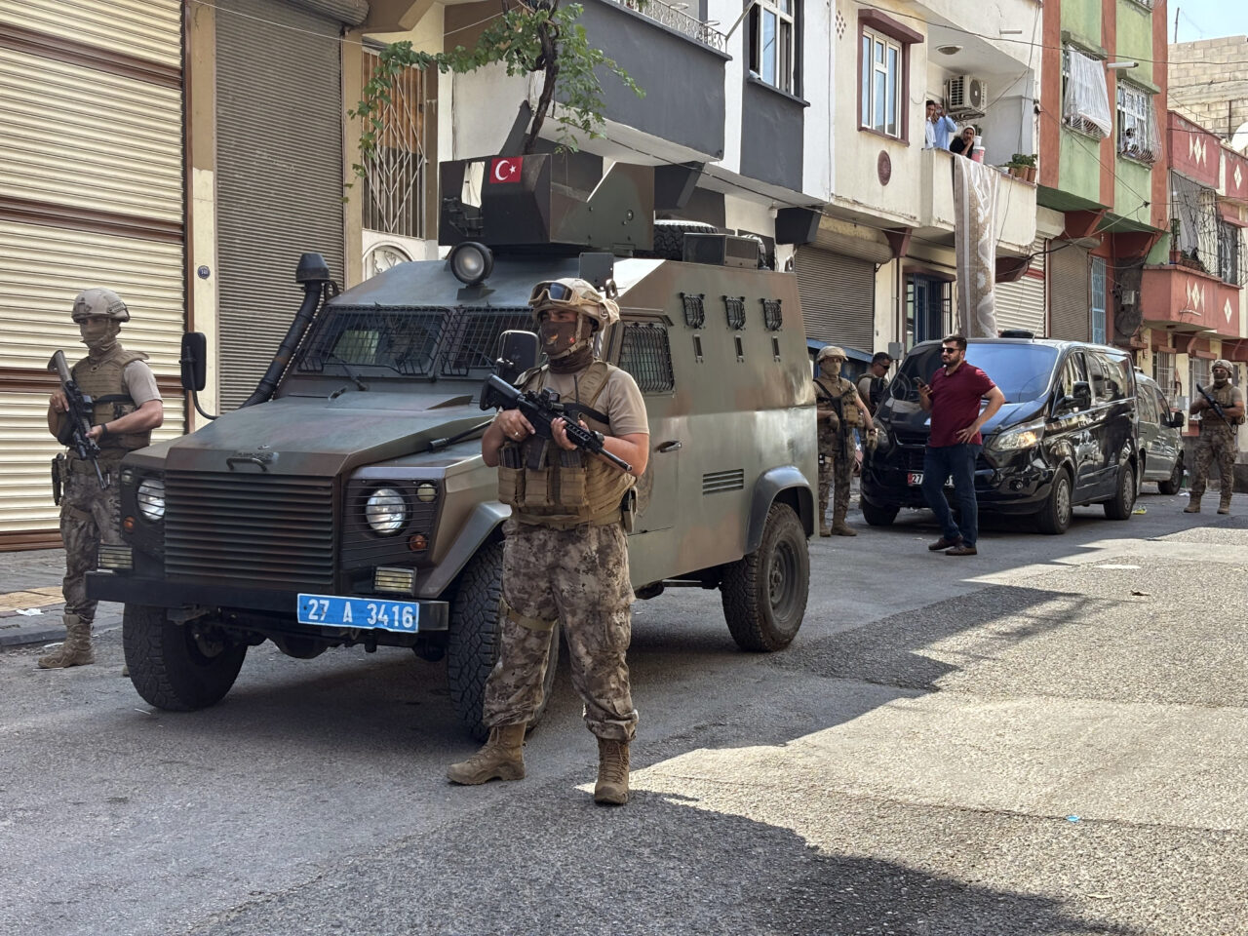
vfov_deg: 28.0
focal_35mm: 52
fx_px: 1875
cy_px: 468
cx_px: 624
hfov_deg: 36.8
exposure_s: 1/707
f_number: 1.6
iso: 32
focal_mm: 5.96
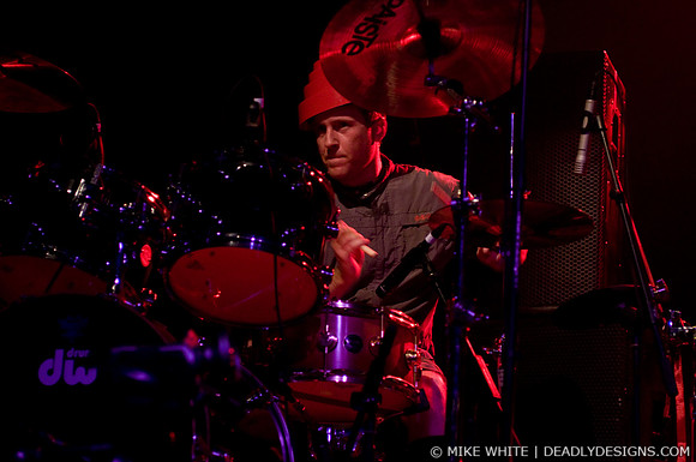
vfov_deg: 15.7
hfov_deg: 23.4
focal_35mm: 87
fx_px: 1680
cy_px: 231
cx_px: 348
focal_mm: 58
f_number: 3.2
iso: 1000
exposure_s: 1/200
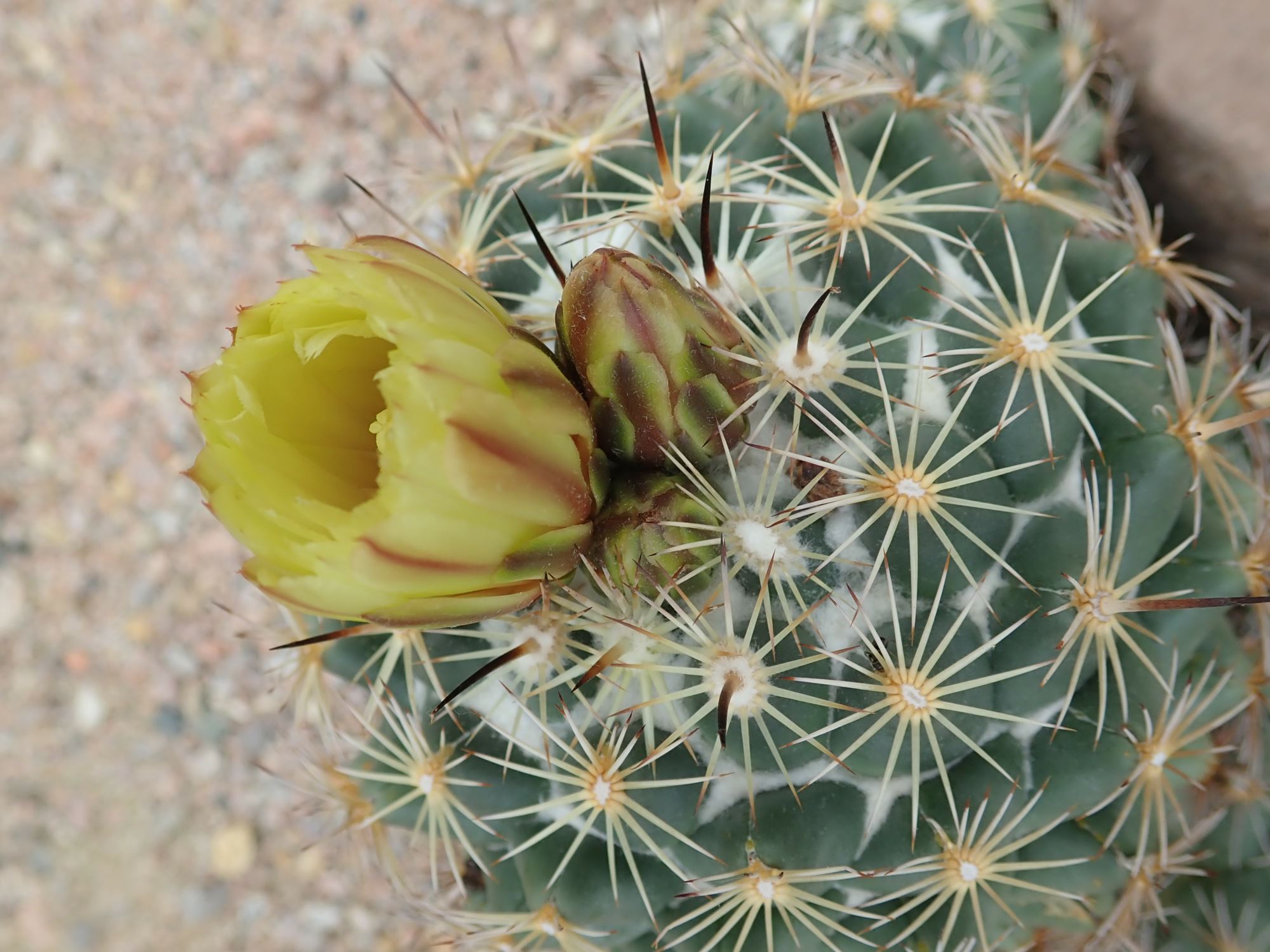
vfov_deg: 46.8
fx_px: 1101
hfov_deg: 60.0
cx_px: 635
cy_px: 476
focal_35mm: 30
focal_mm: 5.5
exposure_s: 1/160
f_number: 3.2
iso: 100
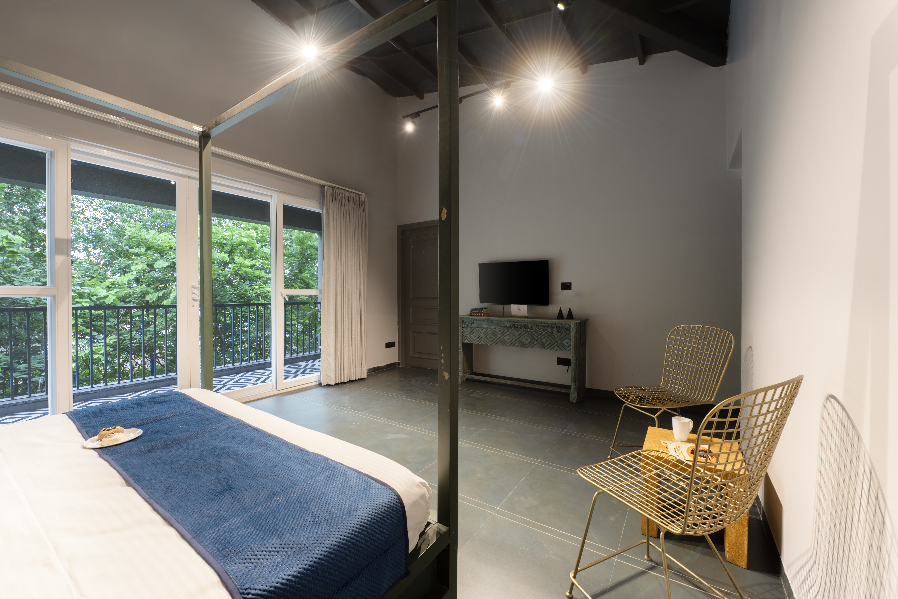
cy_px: 300
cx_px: 449
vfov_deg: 81.2
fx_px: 349
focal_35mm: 14
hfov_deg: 104.3
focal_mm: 14
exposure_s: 1/15
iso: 250
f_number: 10
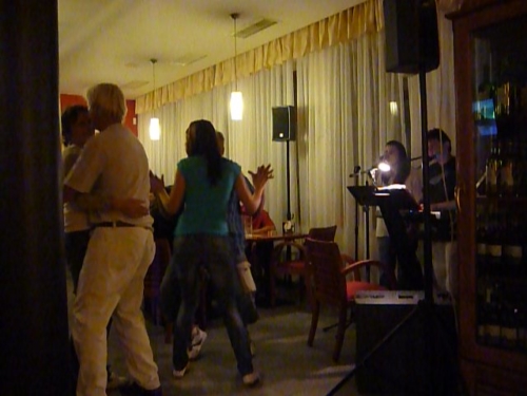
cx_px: 264
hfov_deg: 55.4
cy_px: 198
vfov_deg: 42.9
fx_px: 502
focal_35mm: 33
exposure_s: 1/30
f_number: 2.8
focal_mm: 5.5
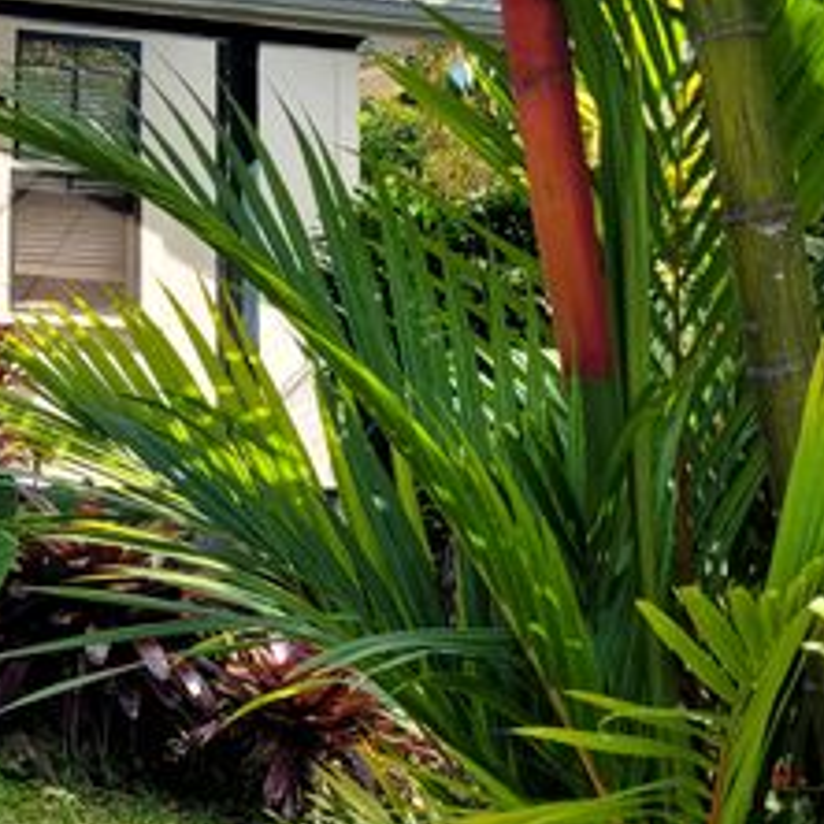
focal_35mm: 62
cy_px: 282
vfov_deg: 27.6
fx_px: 1670
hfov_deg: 24.8
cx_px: -193
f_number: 1.8
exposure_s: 1/1117
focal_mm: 5.4
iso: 40
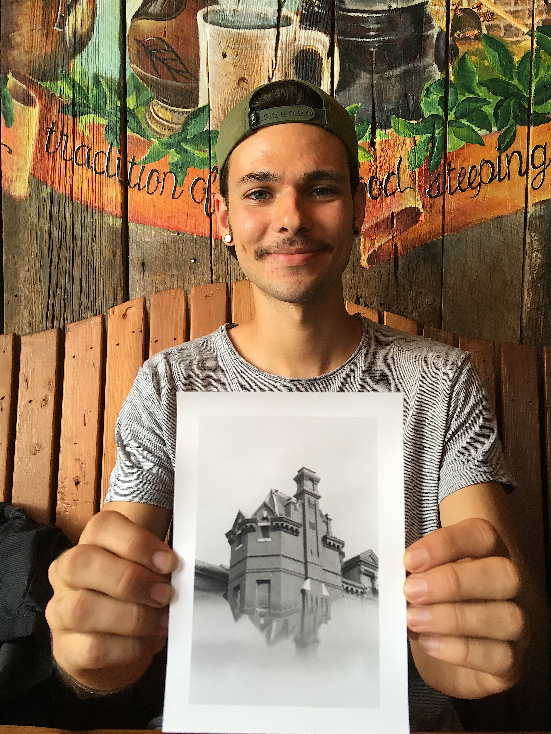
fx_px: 637
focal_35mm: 30
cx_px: 285
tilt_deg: -3.3
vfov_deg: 60.0
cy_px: 378
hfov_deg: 46.8
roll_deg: -0.2
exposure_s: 1/30
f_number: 2.2
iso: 32
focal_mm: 4.15
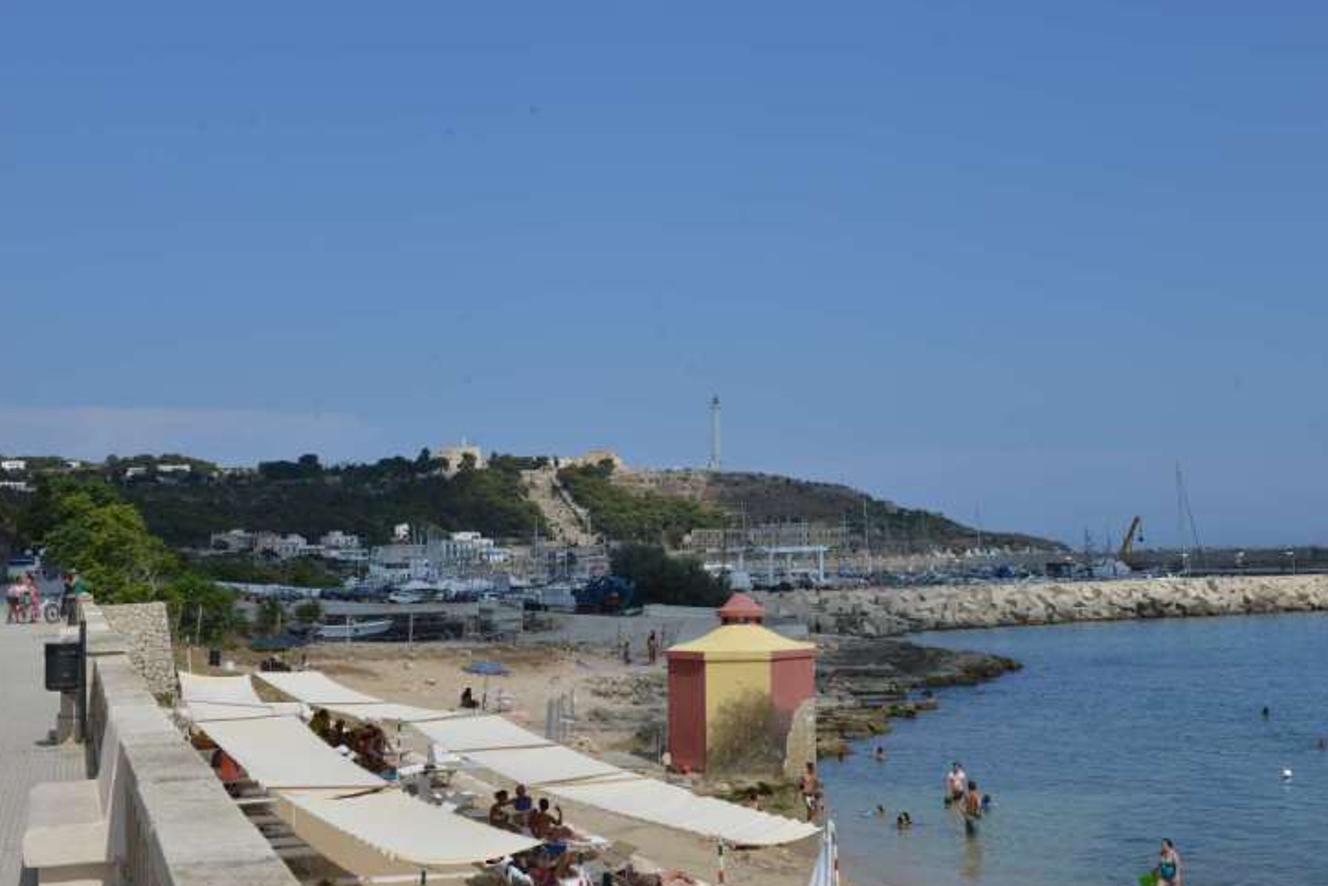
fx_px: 1550
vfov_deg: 31.9
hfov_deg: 46.3
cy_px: 477
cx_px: 721
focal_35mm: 42
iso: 140
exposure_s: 1/160
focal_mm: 38
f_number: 11
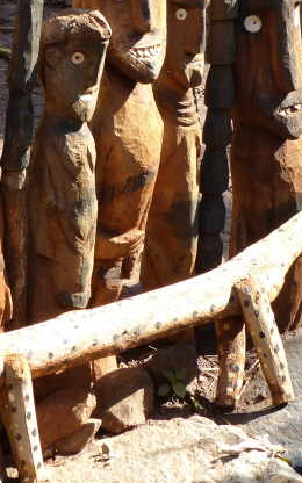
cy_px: 190
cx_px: 98
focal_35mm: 125
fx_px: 1646
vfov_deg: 16.7
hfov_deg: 10.5
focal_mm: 8.7
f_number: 4
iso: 100
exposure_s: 1/160
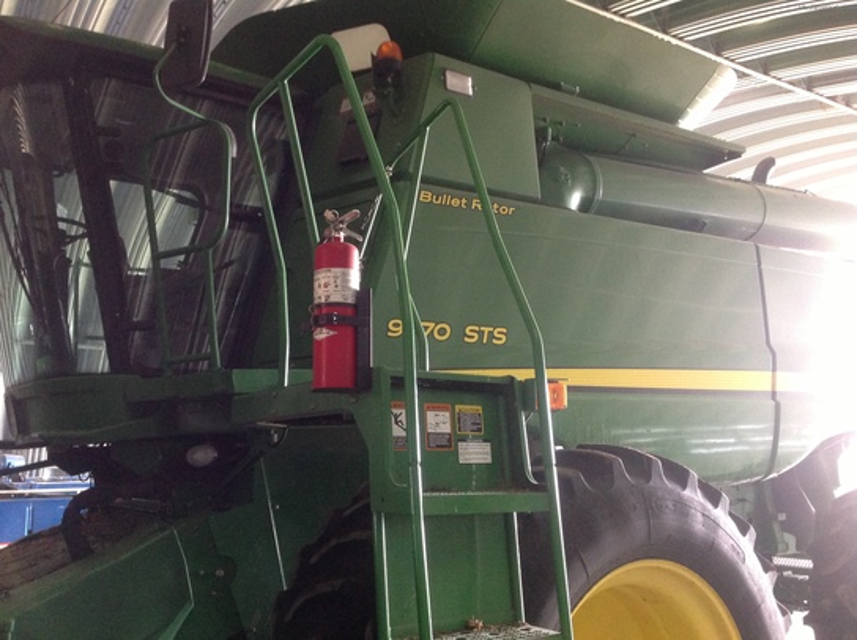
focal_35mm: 35
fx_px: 865
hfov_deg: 52.7
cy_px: 320
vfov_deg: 40.6
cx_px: 428
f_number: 2.4
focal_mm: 4.28
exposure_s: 1/15
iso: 320
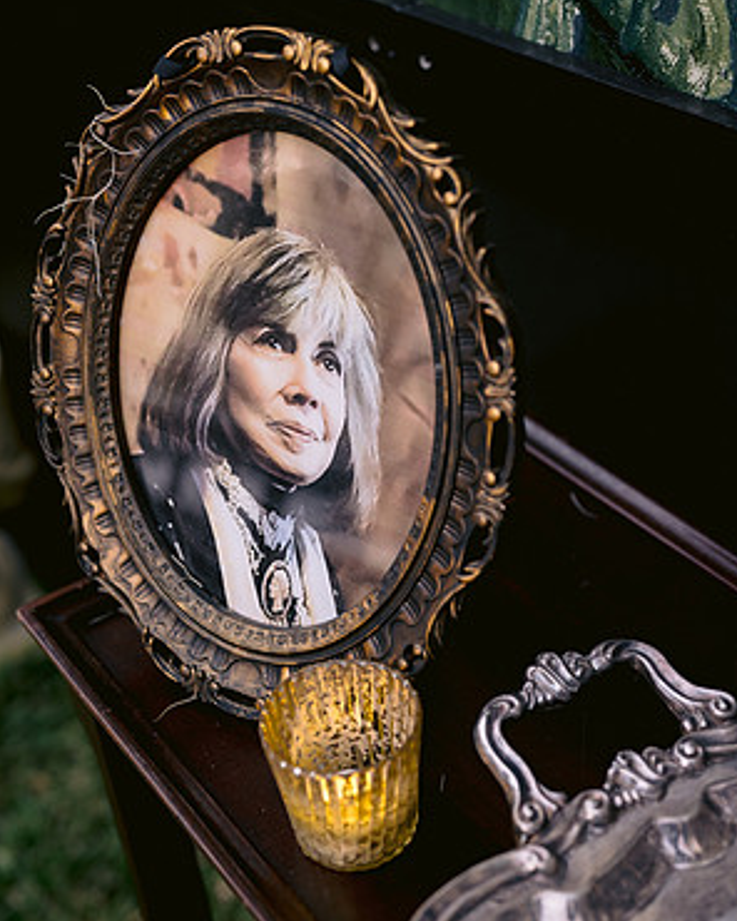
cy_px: 448
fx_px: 1554
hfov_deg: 26.7
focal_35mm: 57
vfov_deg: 33.0
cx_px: 371
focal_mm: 50
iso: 400
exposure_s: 1/100
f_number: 2.8
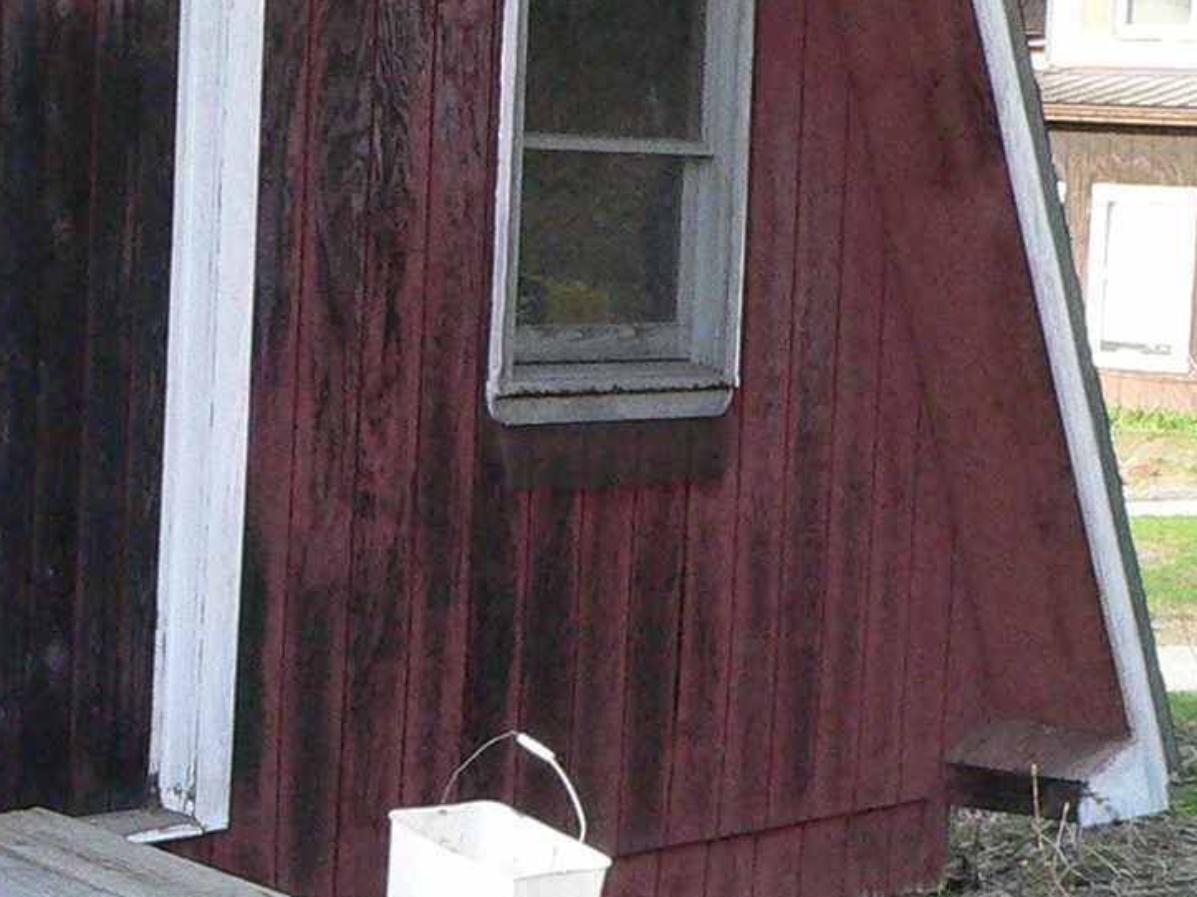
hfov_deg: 17.9
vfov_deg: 14.5
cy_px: 366
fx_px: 3527
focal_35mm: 102
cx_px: -414
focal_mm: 6
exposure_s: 1/500
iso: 400
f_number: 4.6
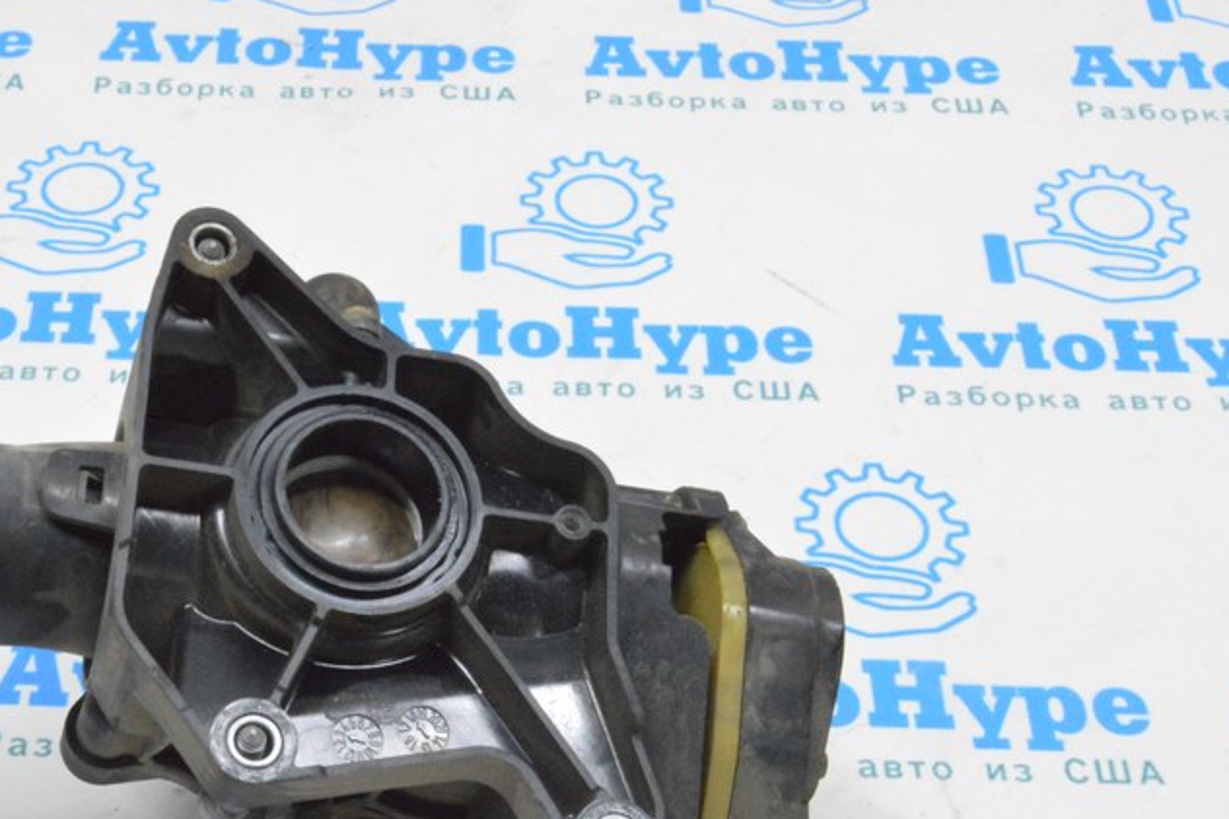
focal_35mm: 68
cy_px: 540
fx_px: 2321
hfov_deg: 29.4
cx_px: 379
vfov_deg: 19.9
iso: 6400
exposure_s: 1/15
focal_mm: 28
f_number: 20
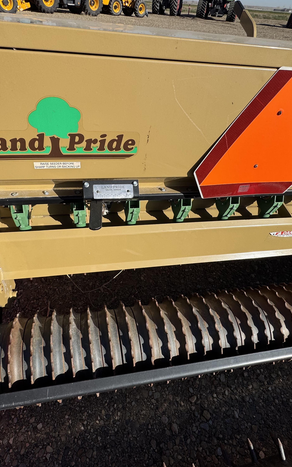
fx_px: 255
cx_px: 127
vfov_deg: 85.1
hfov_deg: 59.4
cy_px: 231
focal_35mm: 20
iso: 50
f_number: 2.2
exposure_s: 1/2028
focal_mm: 2.22
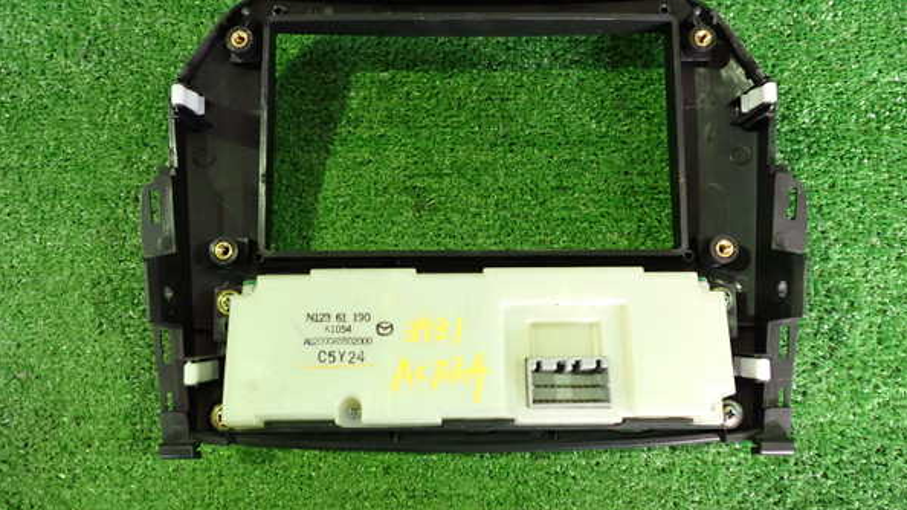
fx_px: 794
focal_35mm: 33
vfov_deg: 35.6
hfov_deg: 59.5
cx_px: 455
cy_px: 221
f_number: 2.3
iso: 640
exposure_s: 1/30
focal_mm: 5.4
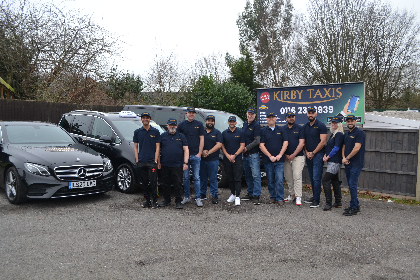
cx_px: 210
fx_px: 350
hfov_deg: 61.9
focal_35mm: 30
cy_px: 140
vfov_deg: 43.6
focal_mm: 20
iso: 400
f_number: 5.6
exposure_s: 1/125
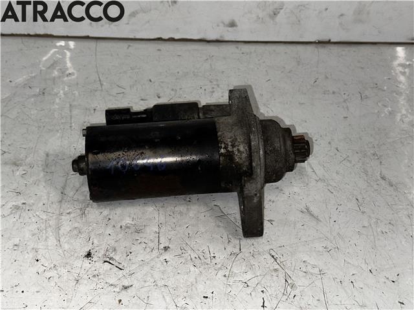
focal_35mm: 48
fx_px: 574
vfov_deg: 30.3
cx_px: 207
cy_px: 155
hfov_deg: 39.7
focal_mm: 6.86
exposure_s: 1/138
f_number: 1.78
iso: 40
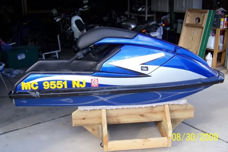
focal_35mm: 40
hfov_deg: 48.4
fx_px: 253
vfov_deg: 33.4
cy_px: 72
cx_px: 115
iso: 64
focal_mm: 6.3
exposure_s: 1/80
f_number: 2.8
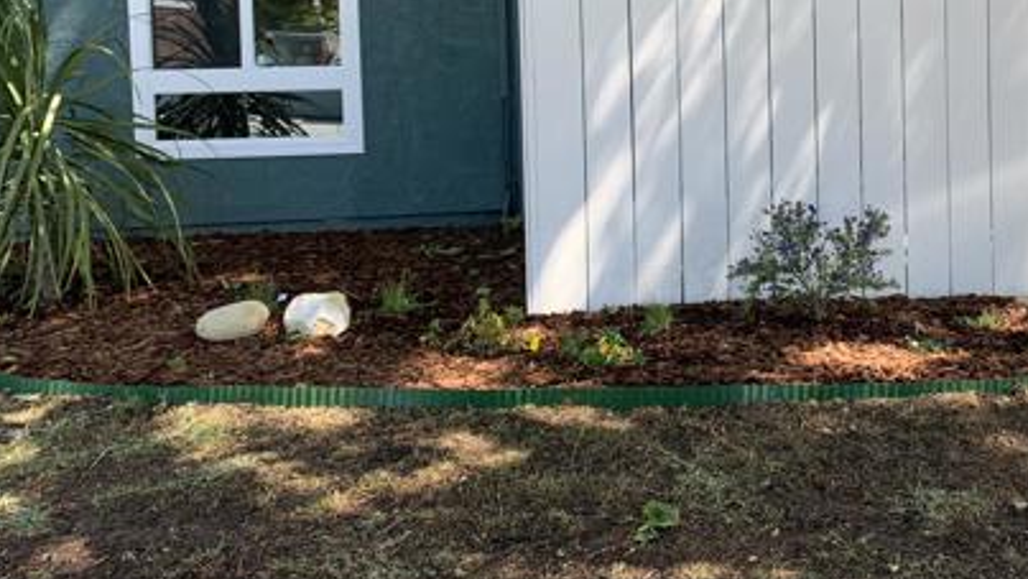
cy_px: 120
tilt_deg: -5.1
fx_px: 1227
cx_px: 806
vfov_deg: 26.1
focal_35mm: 45
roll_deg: +1.9
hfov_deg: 43.6
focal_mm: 4.25
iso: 25
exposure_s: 1/435
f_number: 1.8
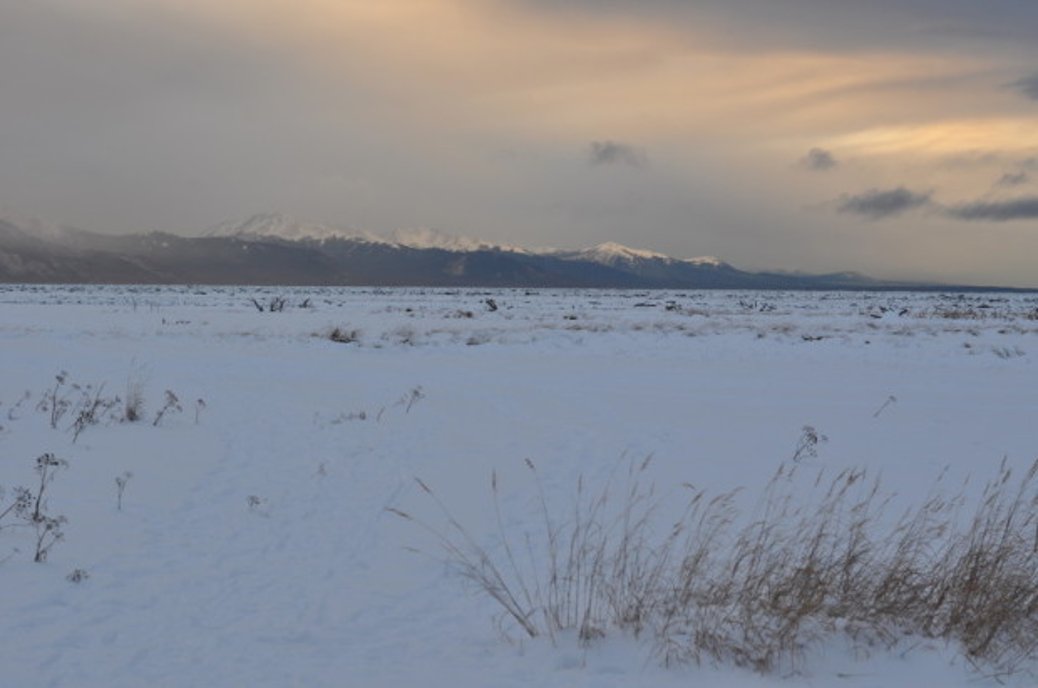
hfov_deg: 27.0
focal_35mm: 75
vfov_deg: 18.1
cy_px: 344
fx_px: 2159
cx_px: 519
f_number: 6.3
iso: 200
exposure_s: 1/160
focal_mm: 50
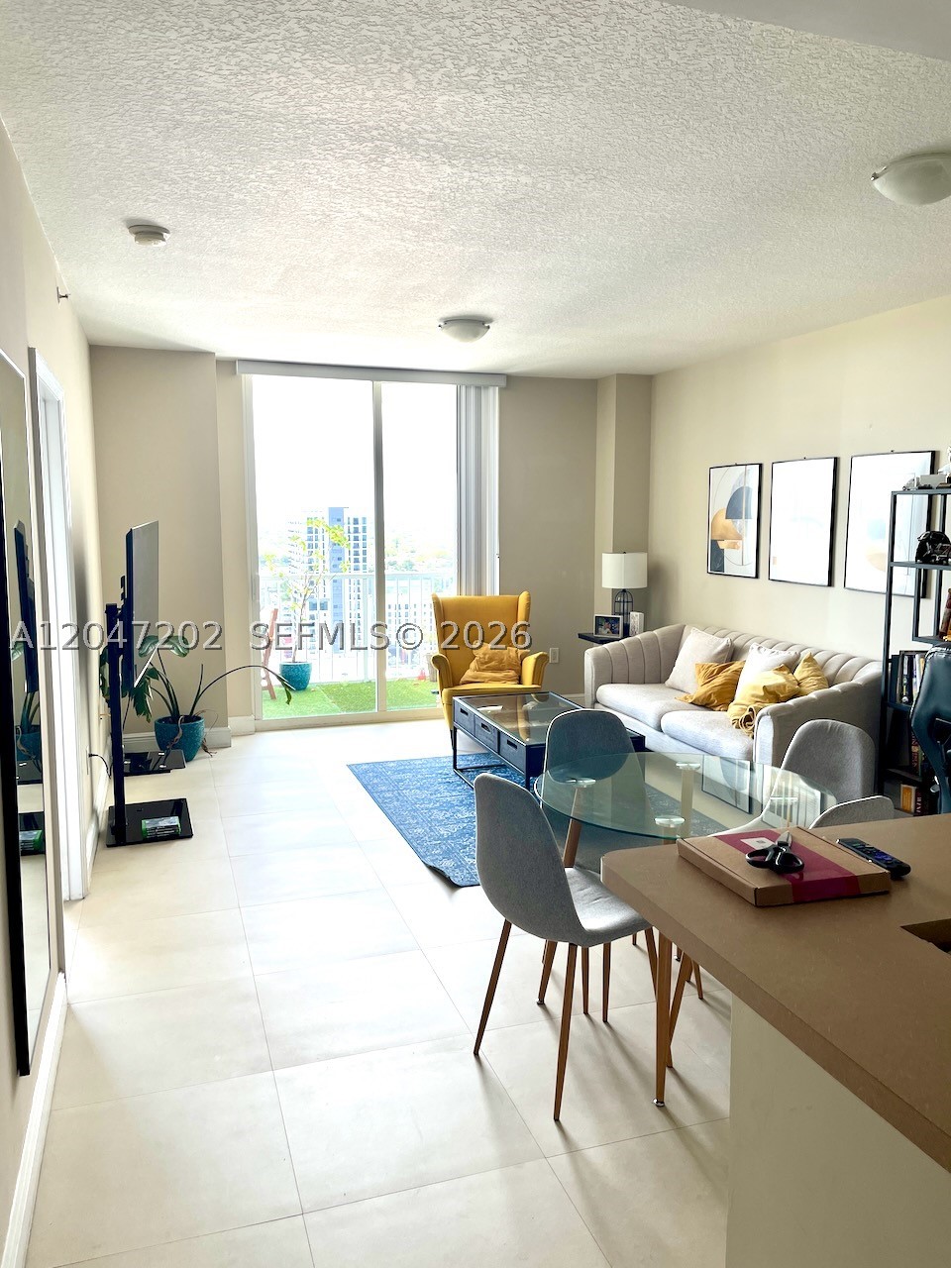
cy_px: 634
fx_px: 952
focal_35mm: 26
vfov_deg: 67.3
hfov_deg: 53.1
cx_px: 476
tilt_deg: -5.9
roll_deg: +0.2
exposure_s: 1/127
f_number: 1.6
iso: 32
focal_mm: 4.2
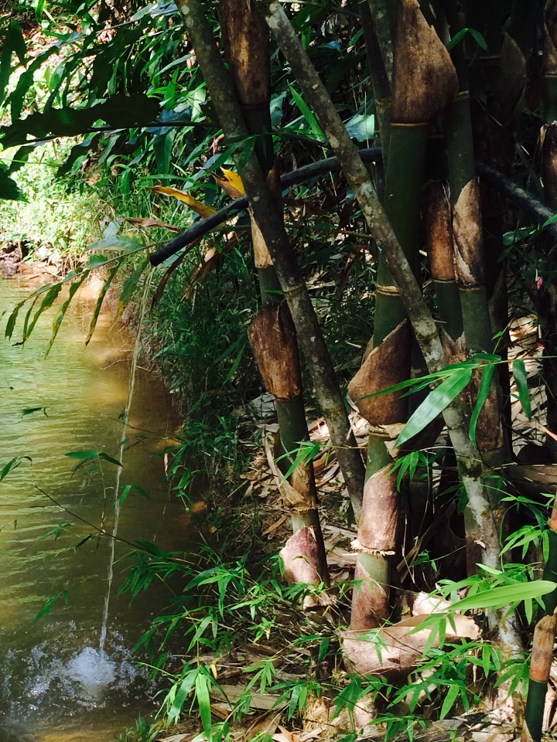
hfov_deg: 22.1
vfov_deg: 30.3
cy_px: 383
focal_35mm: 64
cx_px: 2
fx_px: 1373
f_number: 2.2
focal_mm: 4.12
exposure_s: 1/120
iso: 64
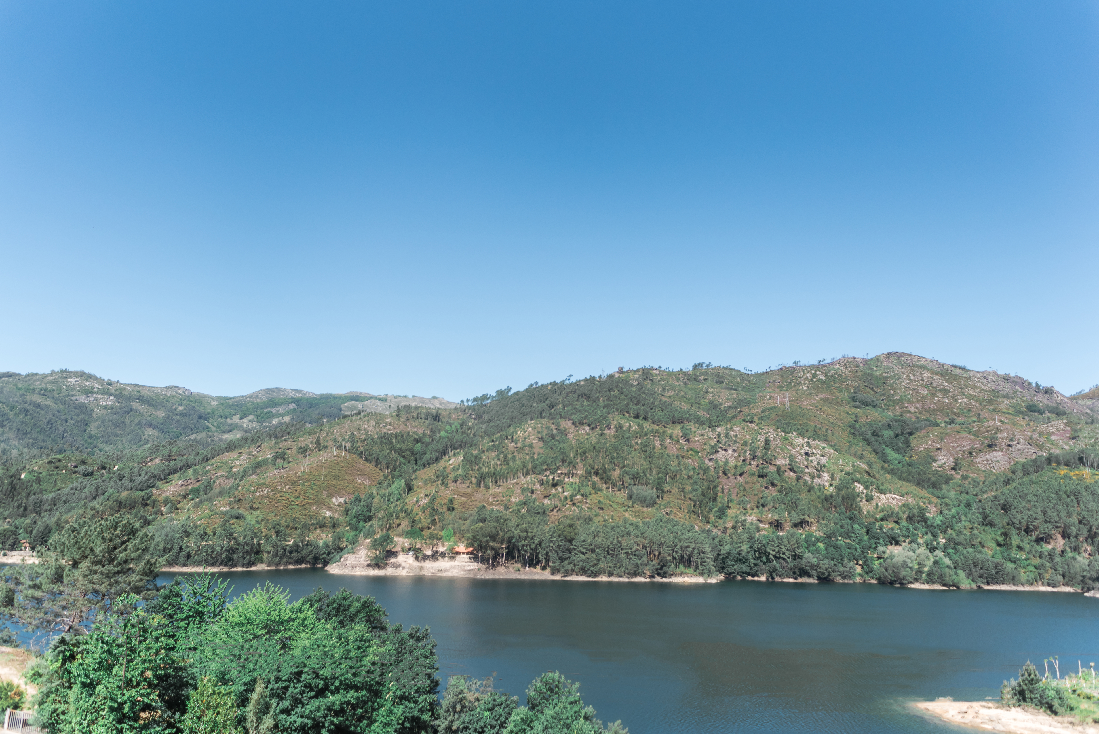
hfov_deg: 73.7
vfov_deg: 53.2
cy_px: 367
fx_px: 733
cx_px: 550
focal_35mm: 24
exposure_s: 1/4000
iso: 500
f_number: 4
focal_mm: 24
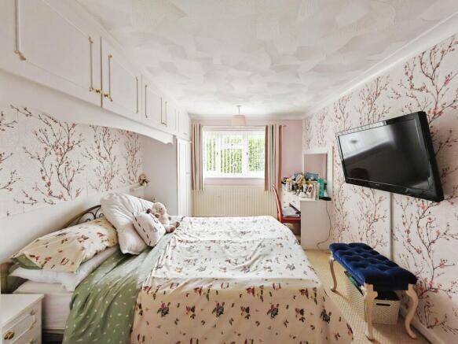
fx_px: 172
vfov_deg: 89.9
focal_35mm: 13
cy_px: 172
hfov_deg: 106.2
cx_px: 229
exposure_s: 1/50
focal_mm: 1.82
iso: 400
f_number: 2
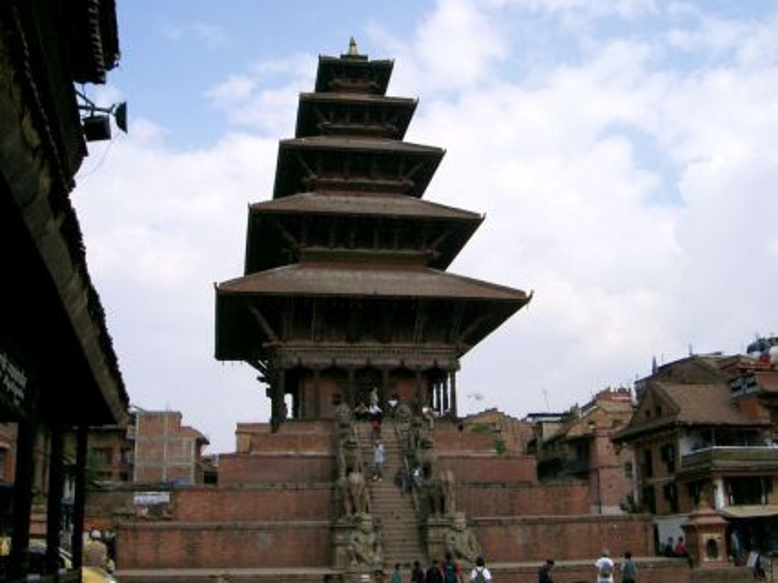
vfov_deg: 36.8
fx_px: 876
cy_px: 292
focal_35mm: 39
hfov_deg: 47.9
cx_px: 389
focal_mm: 8
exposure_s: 1/640
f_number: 4.8
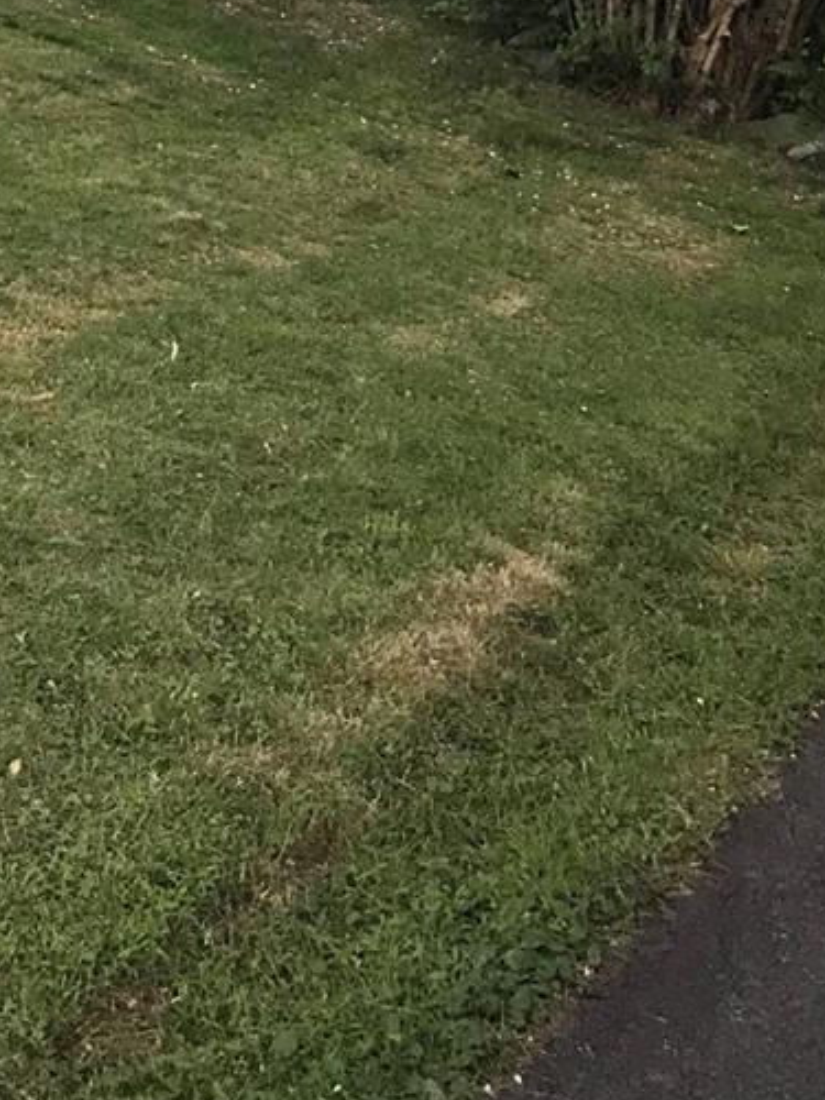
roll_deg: -1.5
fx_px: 2733
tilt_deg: +8.6
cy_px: -352
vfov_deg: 20.6
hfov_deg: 17.1
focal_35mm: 86
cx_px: 257
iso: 25
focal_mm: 3.99
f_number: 1.8
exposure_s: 1/40
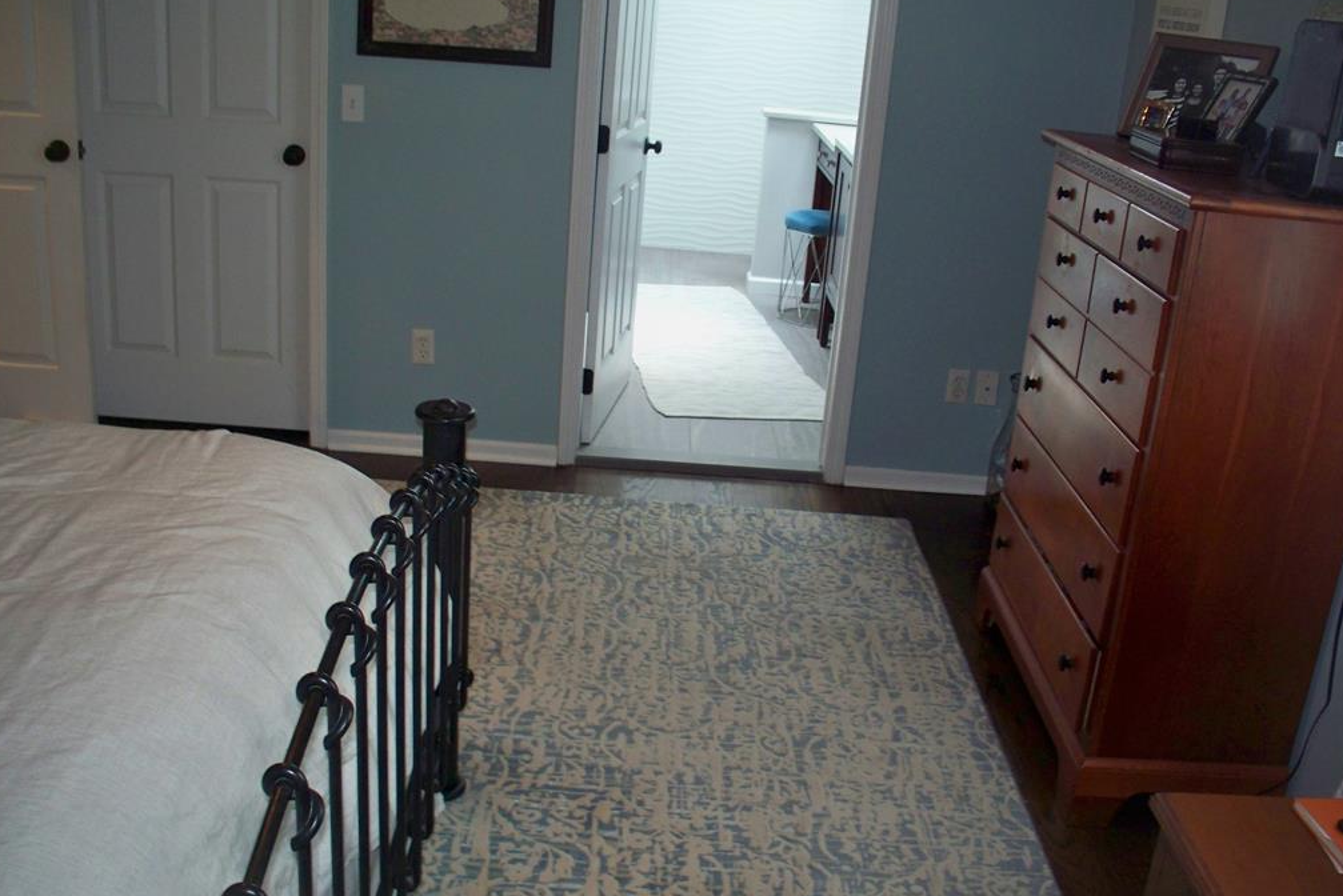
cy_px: 427
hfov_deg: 51.9
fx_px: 1381
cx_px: 669
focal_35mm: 37
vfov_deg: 36.0
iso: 200
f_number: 2.8
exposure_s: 1/30
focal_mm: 7.54
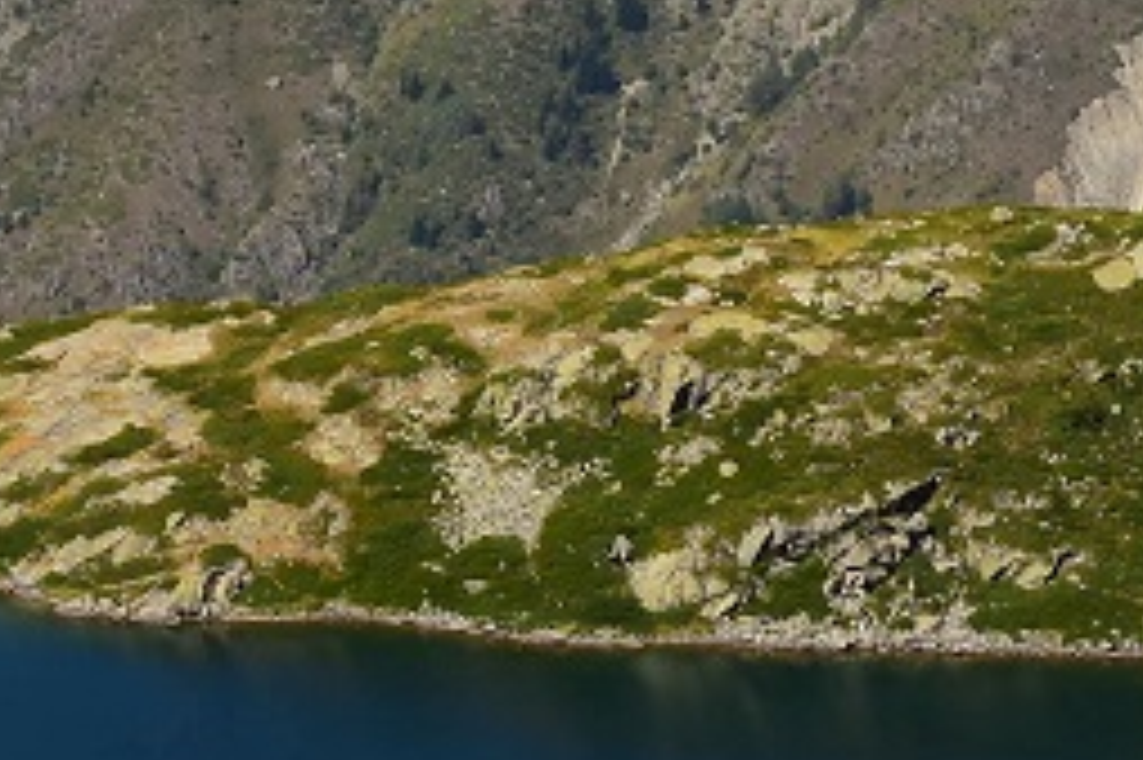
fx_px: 9360
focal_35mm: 295
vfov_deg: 4.7
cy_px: 441
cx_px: 648
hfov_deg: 7.0
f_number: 10
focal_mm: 50
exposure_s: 1/250
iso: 100
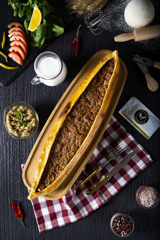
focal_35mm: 38
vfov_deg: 50.7
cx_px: 80
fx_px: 253
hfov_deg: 35.1
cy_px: 120
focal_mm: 38
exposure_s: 1/200
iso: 50
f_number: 6.3
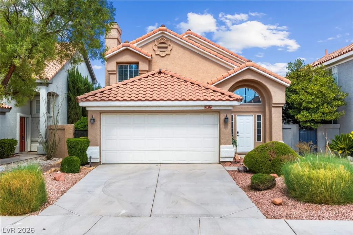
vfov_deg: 34.2
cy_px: 118
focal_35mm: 39
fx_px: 382
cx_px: 176
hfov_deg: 49.5
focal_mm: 26
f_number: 7.1
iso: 400
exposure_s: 1/200
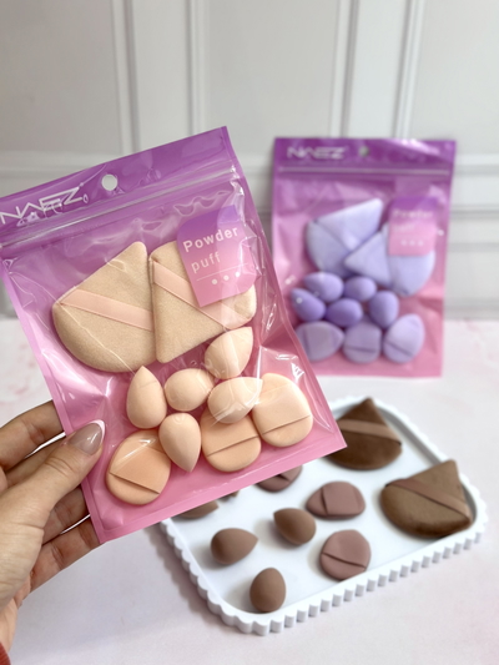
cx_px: 250
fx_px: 922
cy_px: 332
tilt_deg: -36.5
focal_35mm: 48
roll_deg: -2.5
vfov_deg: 39.6
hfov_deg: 30.3
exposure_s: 1/100
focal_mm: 6.86
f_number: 1.78
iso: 80
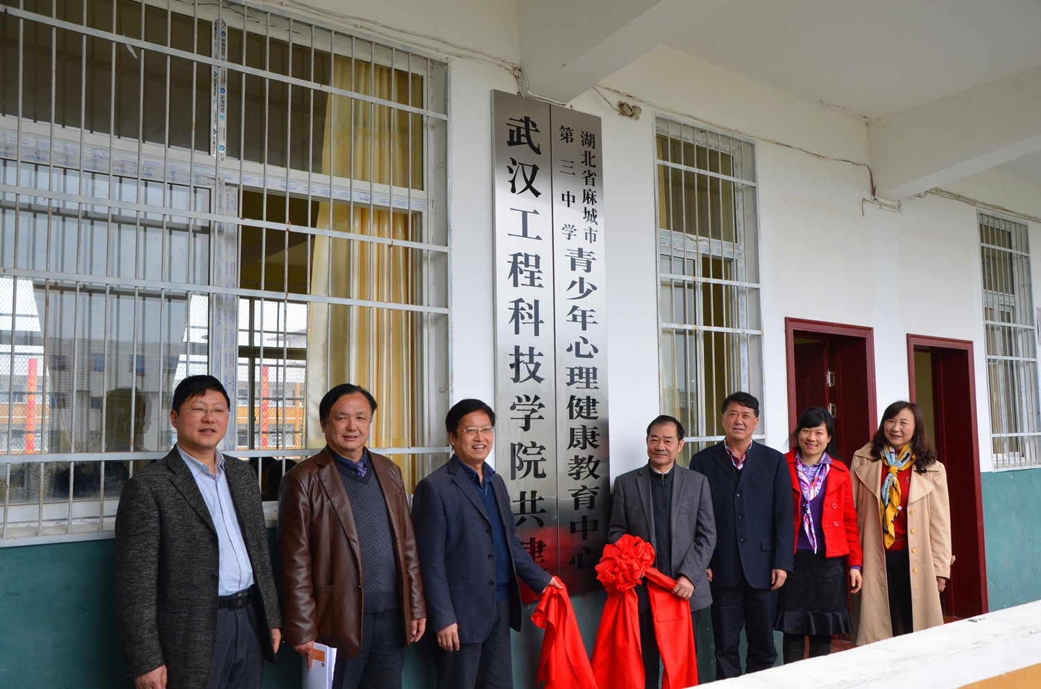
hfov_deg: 57.3
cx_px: 520
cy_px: 344
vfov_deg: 39.8
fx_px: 952
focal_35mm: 33
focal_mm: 22
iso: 200
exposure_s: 1/160
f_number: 6.3
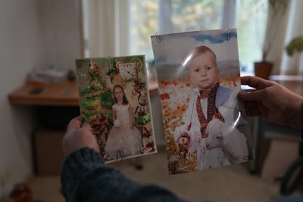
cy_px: 101
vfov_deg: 34.2
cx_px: 152
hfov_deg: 49.5
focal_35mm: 39
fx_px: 328
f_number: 2.8
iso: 2000
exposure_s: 1/100
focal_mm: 39
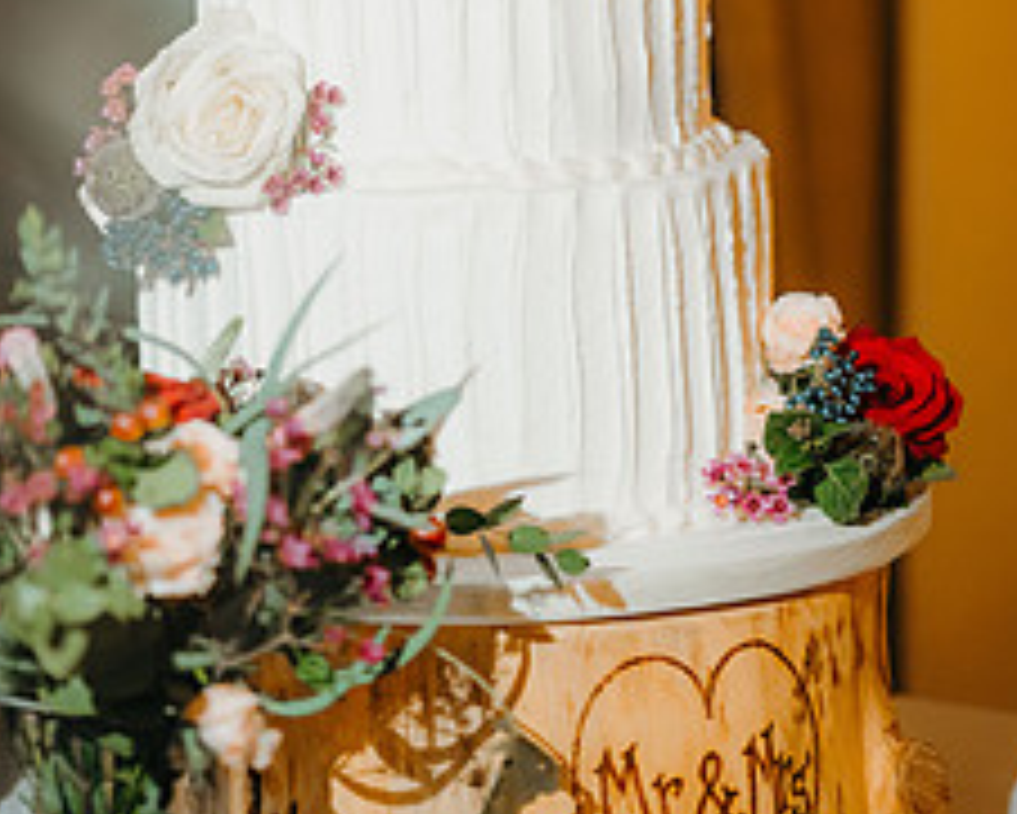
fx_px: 4788
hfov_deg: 12.1
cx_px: 495
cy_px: -121
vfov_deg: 9.6
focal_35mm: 159
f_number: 2
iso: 800
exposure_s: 1/200
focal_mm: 85
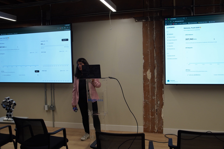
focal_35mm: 34
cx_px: 112
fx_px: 215
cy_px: 74
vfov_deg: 38.3
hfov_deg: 55.1
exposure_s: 1/60
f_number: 4
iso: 250
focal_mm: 23
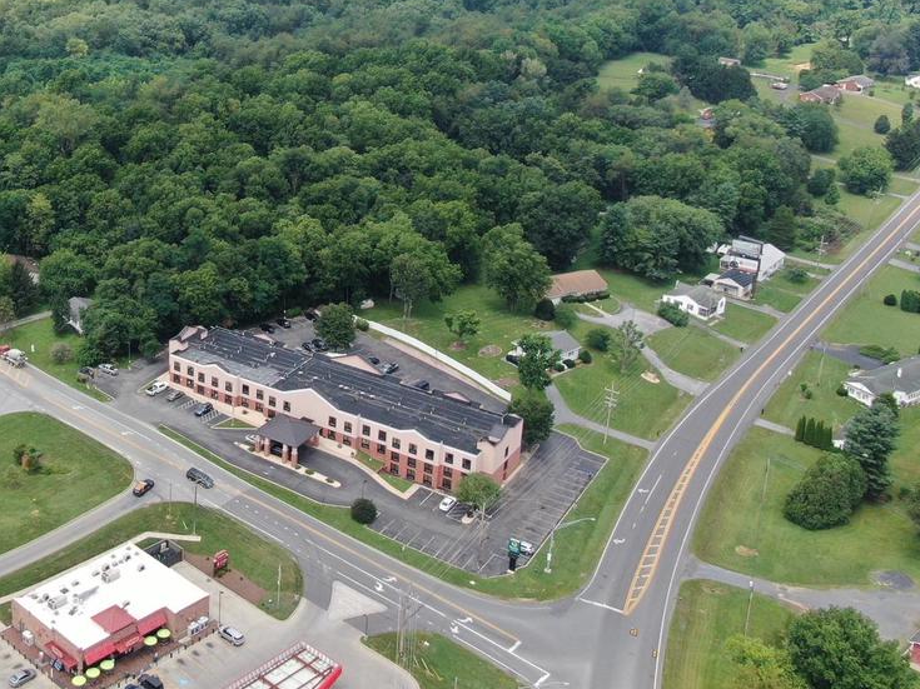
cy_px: 164
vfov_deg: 30.3
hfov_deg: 39.1
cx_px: 199
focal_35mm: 47
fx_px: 1249
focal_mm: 4.39
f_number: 2.8
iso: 100
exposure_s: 1/1000
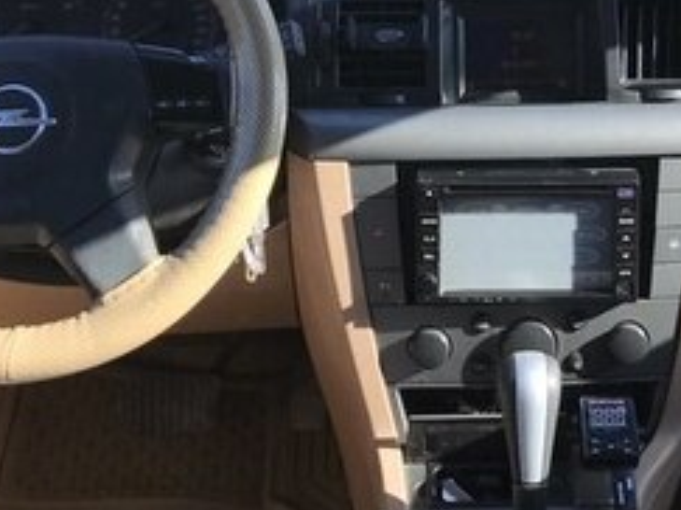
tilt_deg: -11.5
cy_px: -49
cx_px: 485
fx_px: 1494
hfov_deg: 25.5
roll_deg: +0.2
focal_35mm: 76
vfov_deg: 18.6
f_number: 1.8
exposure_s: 1/465
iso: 20
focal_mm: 3.99
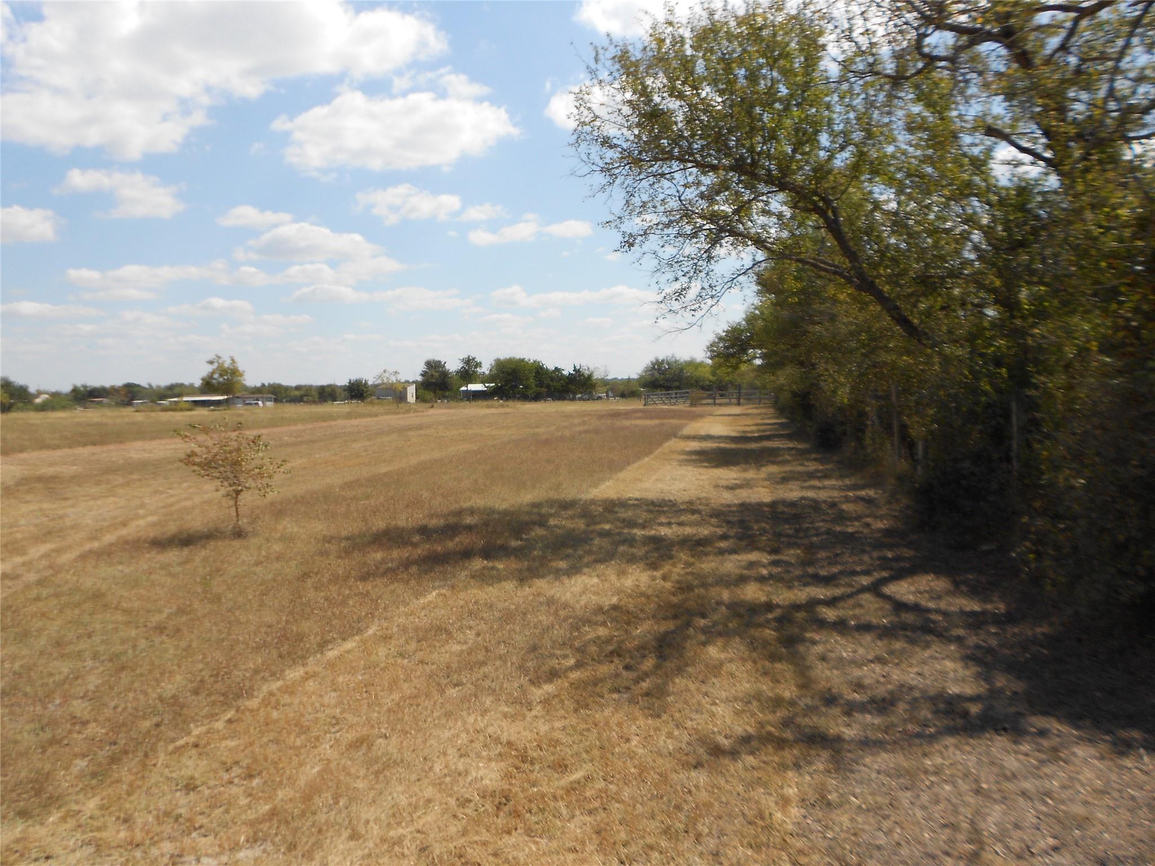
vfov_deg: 48.2
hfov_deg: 61.7
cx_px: 578
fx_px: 968
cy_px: 433
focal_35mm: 29
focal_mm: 5.1
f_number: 3.4
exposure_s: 1/1250
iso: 80
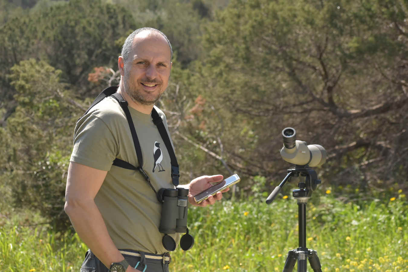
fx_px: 1224
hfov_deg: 18.9
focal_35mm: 108
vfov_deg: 12.7
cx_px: 204
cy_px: 136
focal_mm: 72
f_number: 6.3
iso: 900
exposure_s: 1/1600
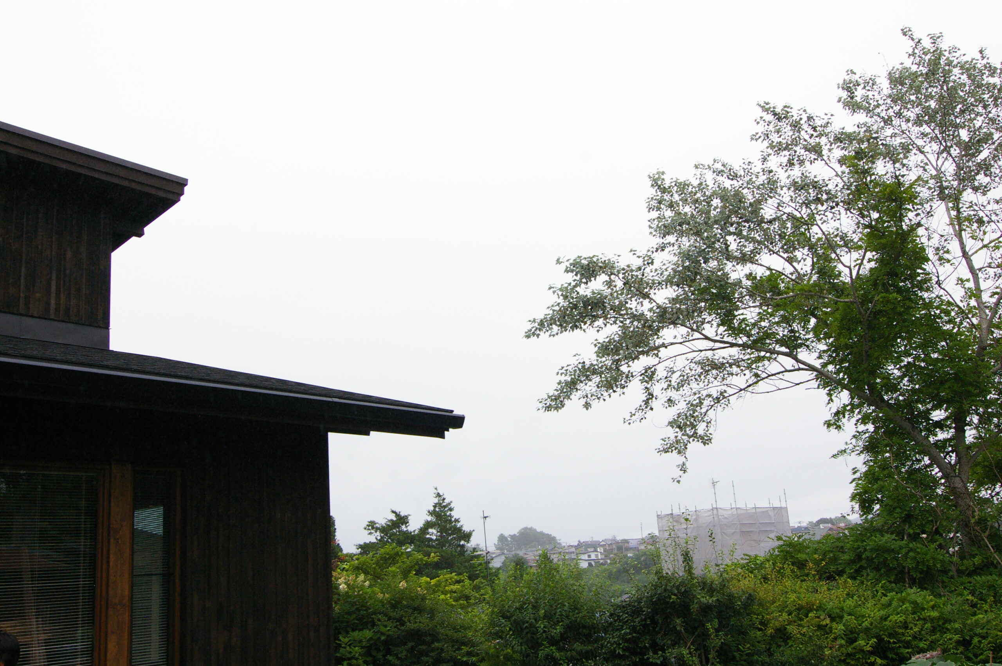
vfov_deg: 36.8
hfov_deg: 53.2
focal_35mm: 36
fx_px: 1001
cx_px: 501
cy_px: 333
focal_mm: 24
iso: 800
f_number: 11
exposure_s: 1/350
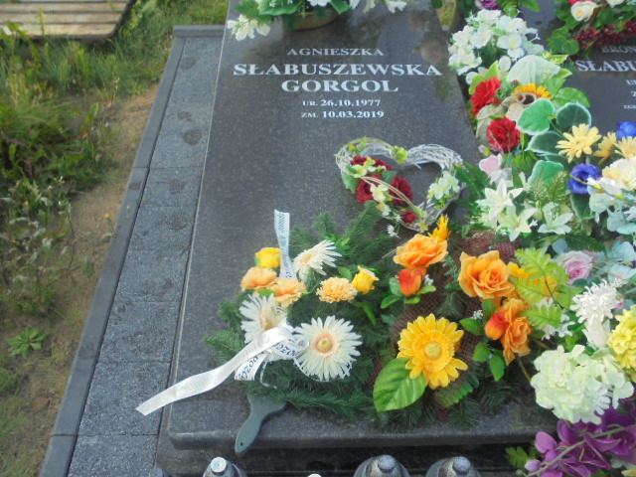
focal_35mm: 34
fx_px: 625
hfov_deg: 54.0
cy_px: 238
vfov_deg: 41.8
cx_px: 318
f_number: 4
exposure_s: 1/160
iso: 100
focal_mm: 6.1
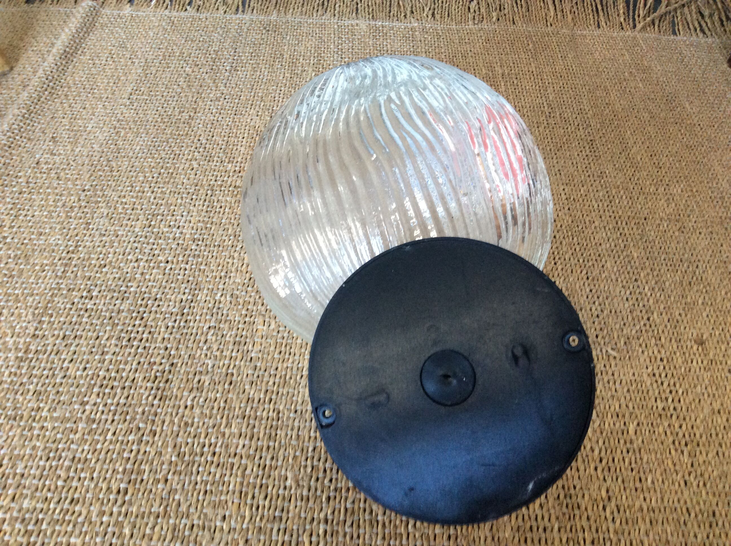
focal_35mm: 32
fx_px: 675
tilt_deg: -46.4
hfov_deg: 56.9
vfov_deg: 44.1
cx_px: 366
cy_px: 273
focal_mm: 3.3
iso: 160
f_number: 2.4
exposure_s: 1/25
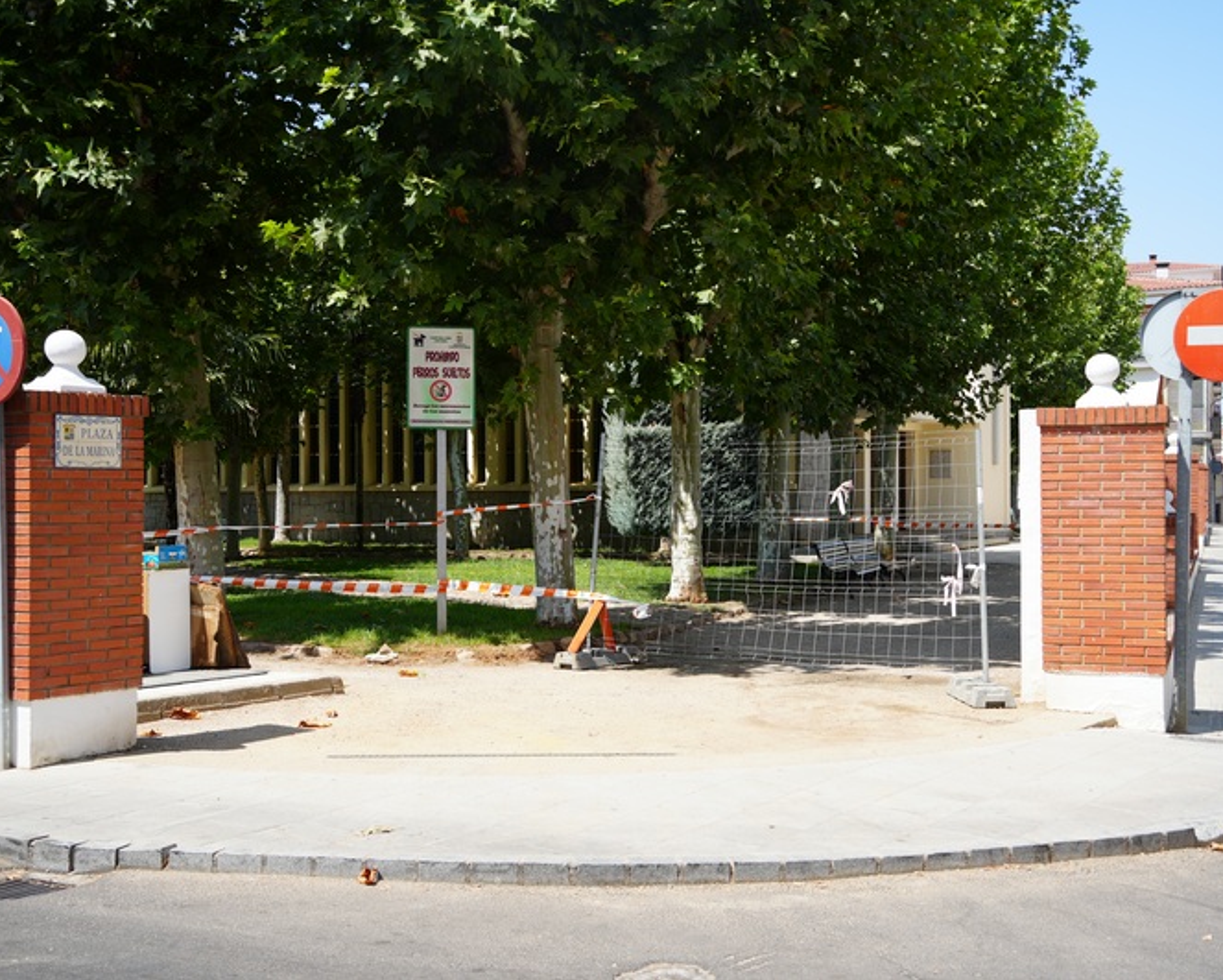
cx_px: 598
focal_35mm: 43
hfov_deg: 42.9
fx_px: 1557
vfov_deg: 34.9
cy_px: 490
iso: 100
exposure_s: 1/320
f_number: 5
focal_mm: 38
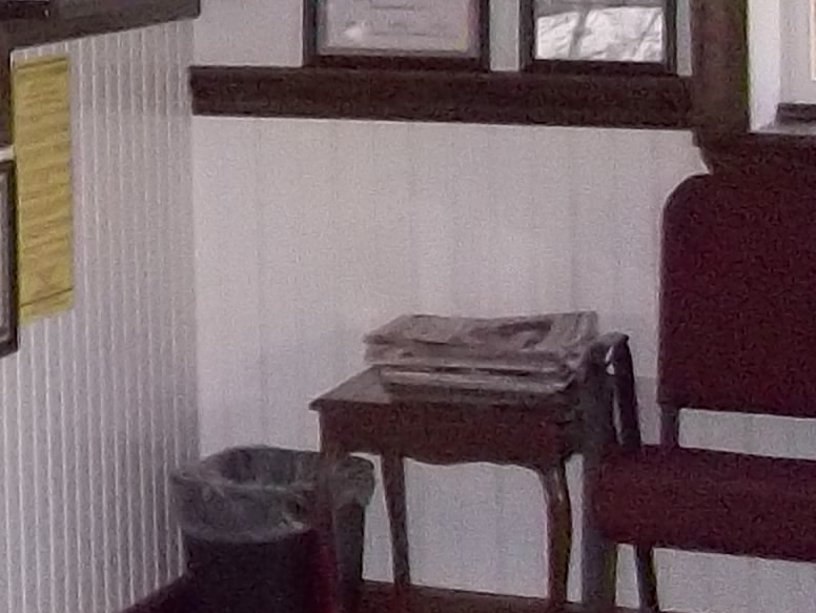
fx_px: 3208
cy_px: -120
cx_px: -1064
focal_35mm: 136
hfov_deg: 12.0
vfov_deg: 10.7
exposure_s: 1/30
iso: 320
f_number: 3.3
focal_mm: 4.1
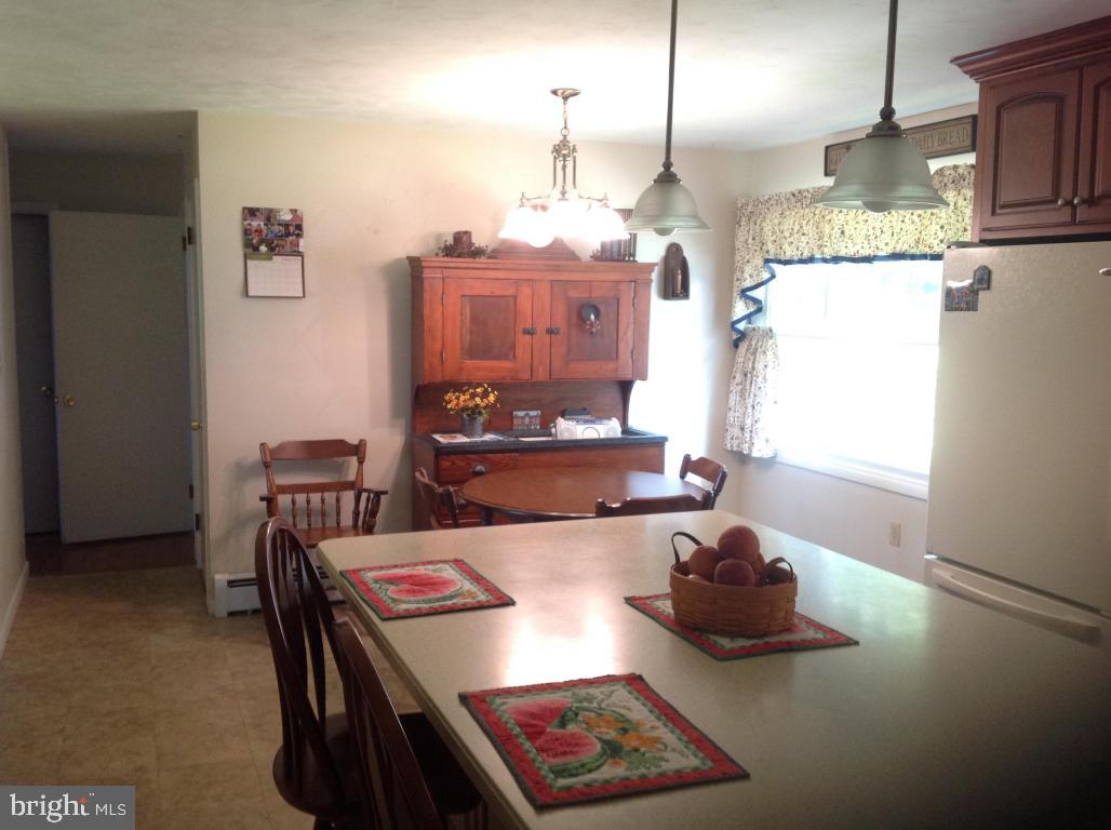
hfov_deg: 52.7
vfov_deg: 40.6
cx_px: 556
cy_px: 415
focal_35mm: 35
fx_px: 1122
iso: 125
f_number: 2.4
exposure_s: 1/15
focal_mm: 4.28
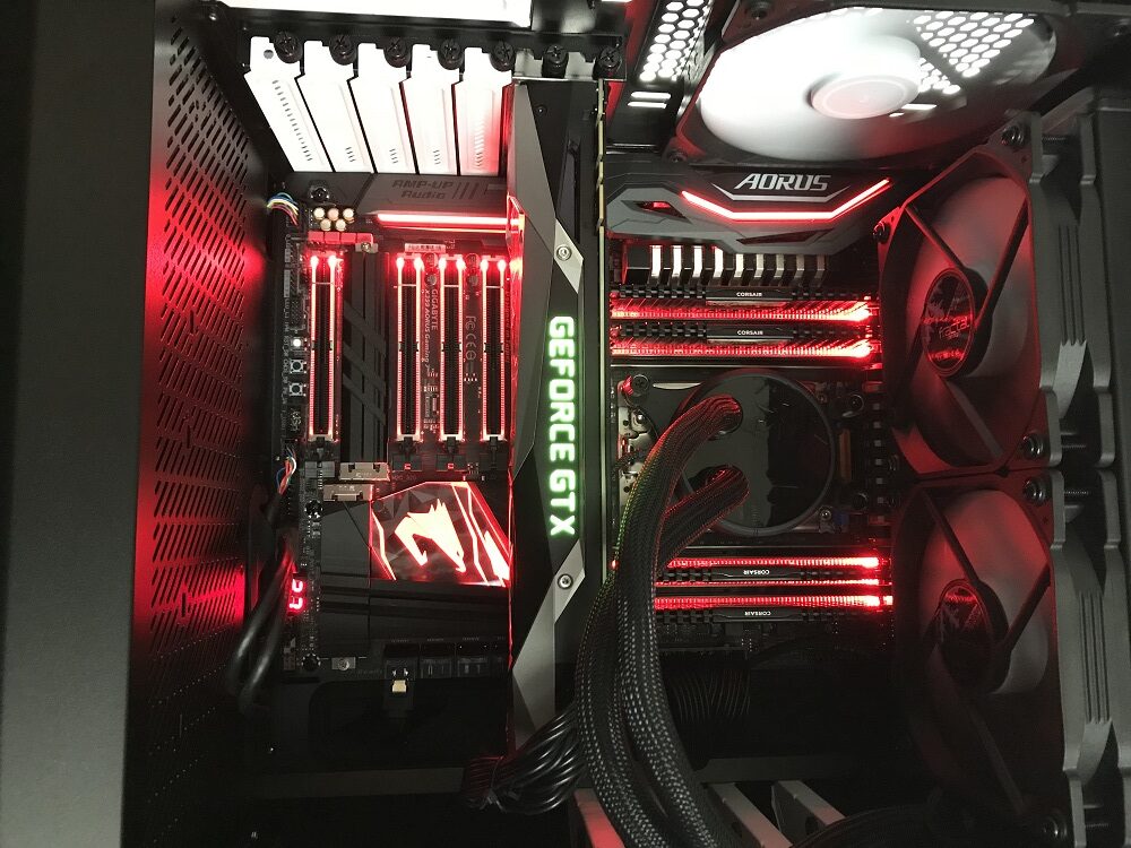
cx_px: 566
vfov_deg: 49.7
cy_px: 424
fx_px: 915
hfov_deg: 63.4
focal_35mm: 28
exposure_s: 1/5
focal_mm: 3.99
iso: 100
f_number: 1.8
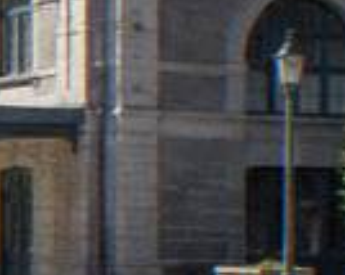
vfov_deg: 7.8
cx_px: -286
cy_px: 39
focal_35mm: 198
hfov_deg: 9.3
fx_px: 2020
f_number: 9
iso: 200
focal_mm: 47
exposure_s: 1/160
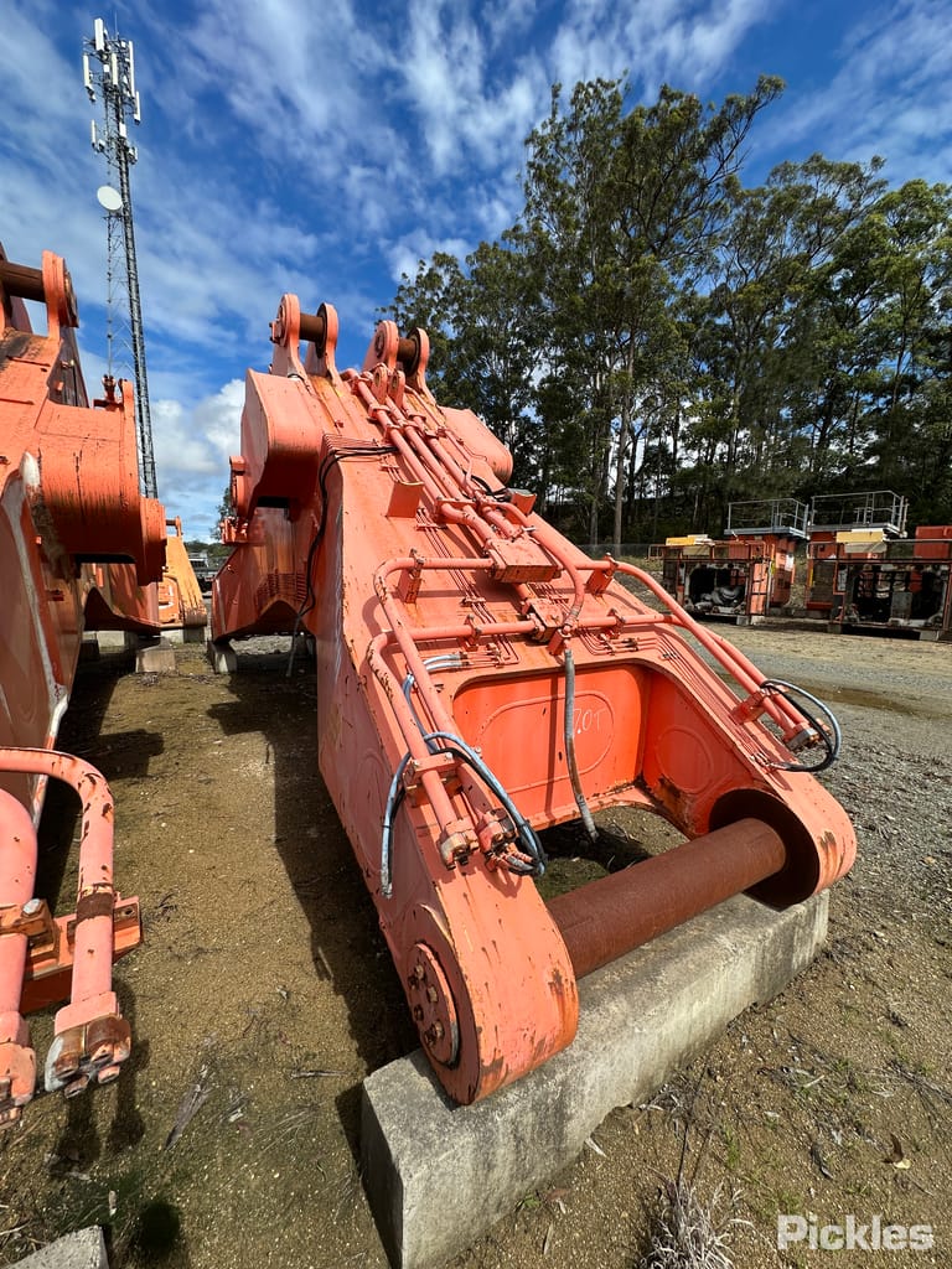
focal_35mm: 14
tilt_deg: -6.3
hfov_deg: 85.7
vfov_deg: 102.1
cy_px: 634
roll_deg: -2.7
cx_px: 476
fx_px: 513
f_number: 2.2
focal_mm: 2.22
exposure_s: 1/2506
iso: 50
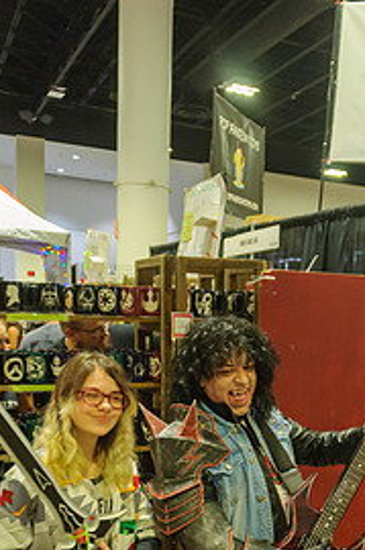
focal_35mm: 45
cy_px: 426
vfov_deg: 42.1
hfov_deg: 29.3
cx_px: 268
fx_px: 687
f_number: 3.5
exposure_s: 1/30
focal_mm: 18
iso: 1000
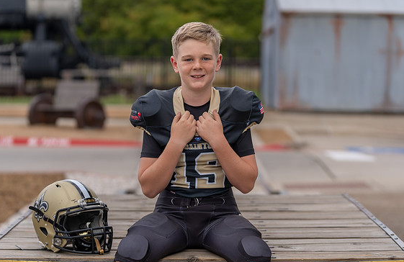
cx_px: 206
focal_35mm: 106
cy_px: 145
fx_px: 1180
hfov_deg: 19.4
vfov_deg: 12.7
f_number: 2.8
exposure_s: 1/500
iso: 100
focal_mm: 93
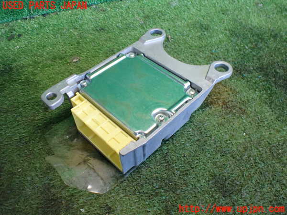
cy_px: 108
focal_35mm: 30
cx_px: 144
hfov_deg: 60.0
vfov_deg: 46.8
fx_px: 249
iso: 800
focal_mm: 5.4
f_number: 2.3
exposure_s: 1/100
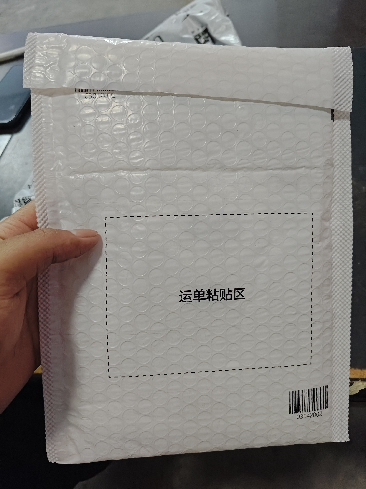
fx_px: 324
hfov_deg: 58.9
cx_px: 183
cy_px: 244
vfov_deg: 73.9
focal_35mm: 23
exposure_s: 1/100
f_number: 1.88
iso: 7773
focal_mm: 5.56
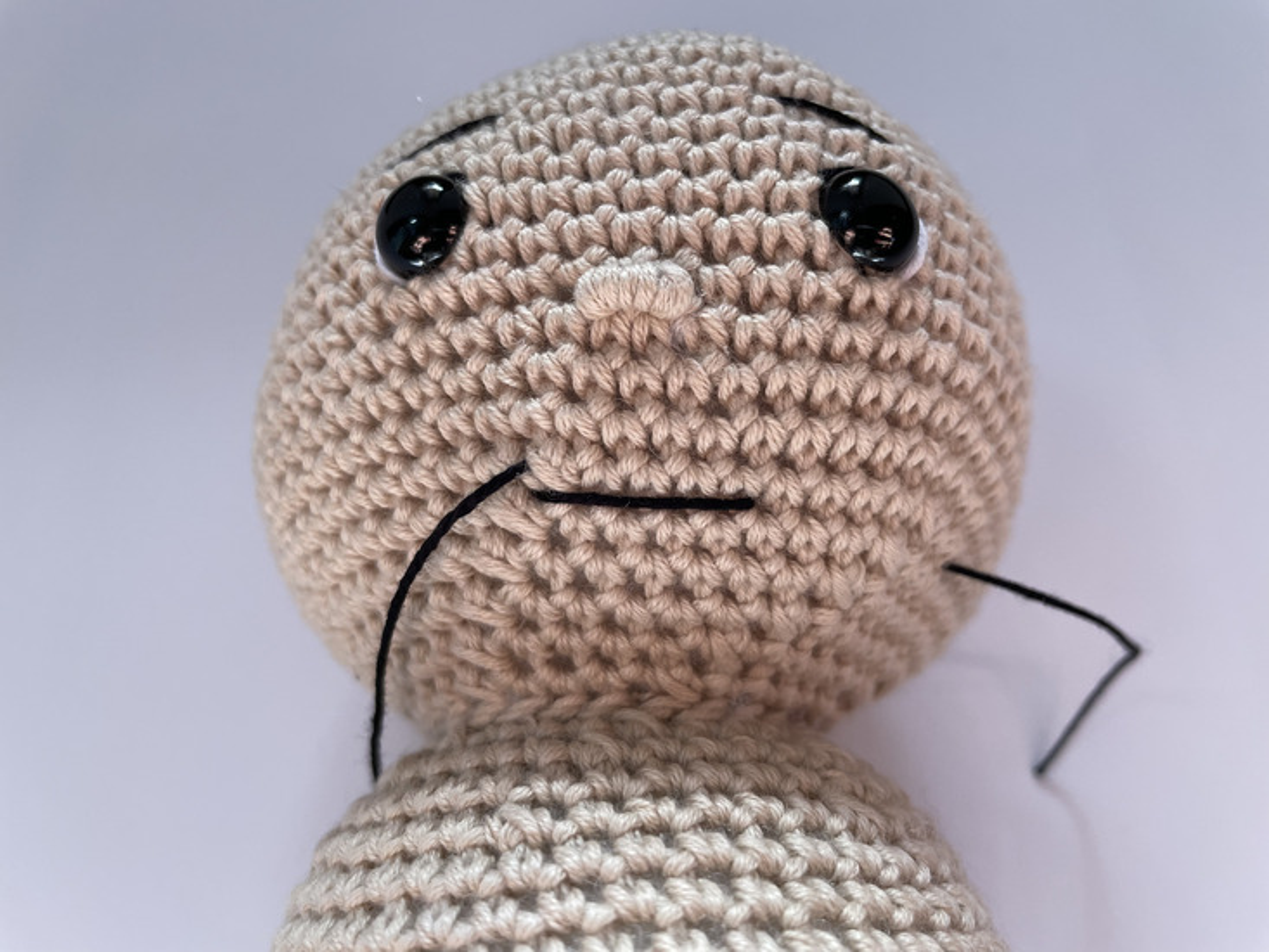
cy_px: 476
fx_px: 953
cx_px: 634
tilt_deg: -62.3
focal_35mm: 26
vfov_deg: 53.1
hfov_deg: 67.3
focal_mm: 4.2
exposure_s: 1/121
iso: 80
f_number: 1.6
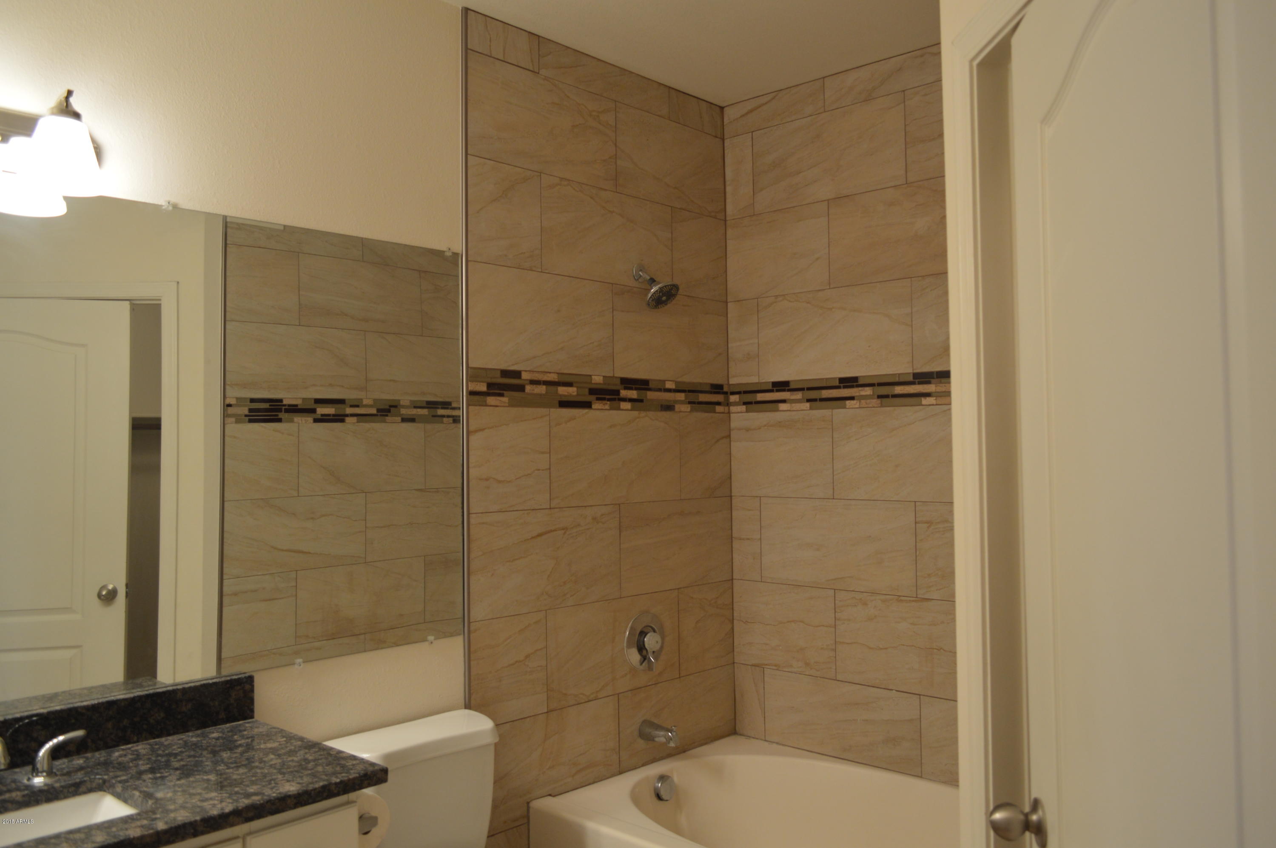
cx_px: 638
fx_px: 956
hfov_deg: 67.4
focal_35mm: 27
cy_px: 424
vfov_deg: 47.8
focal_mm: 18
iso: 400
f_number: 3.5
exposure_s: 1/50
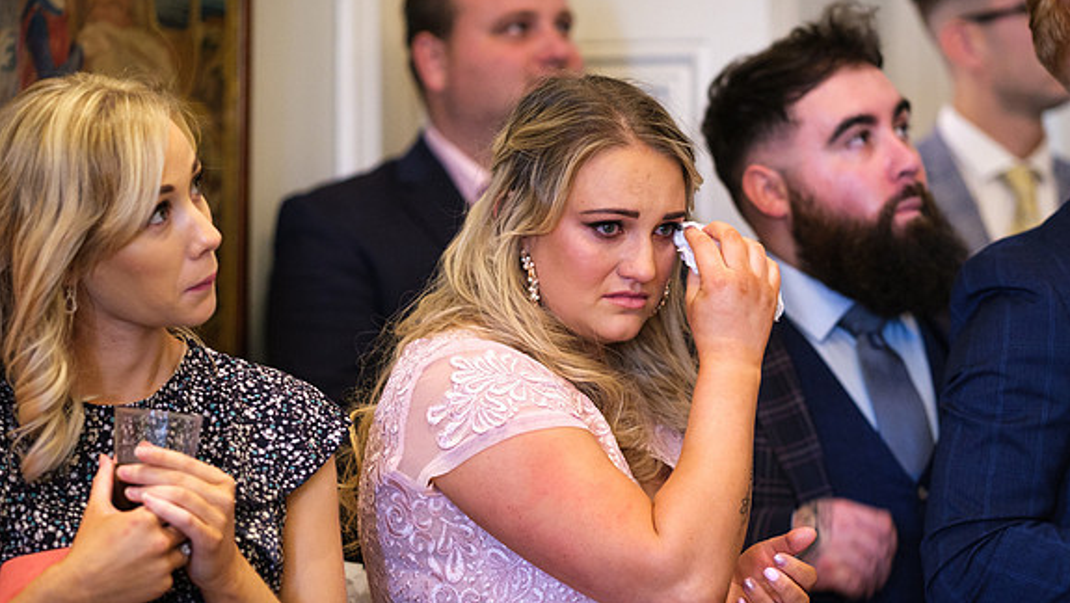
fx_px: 4400
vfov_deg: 7.8
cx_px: 583
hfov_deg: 13.9
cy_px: 293
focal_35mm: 155
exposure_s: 1/160
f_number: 2
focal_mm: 90
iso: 2000
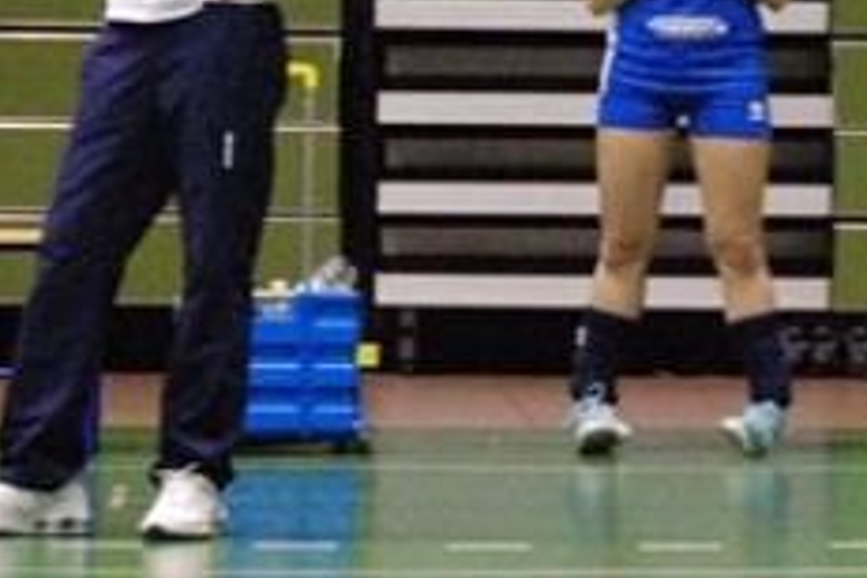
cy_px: 120
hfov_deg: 5.7
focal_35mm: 363
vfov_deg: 3.8
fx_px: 8742
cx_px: 1036
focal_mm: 80
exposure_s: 1/30
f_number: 4.5
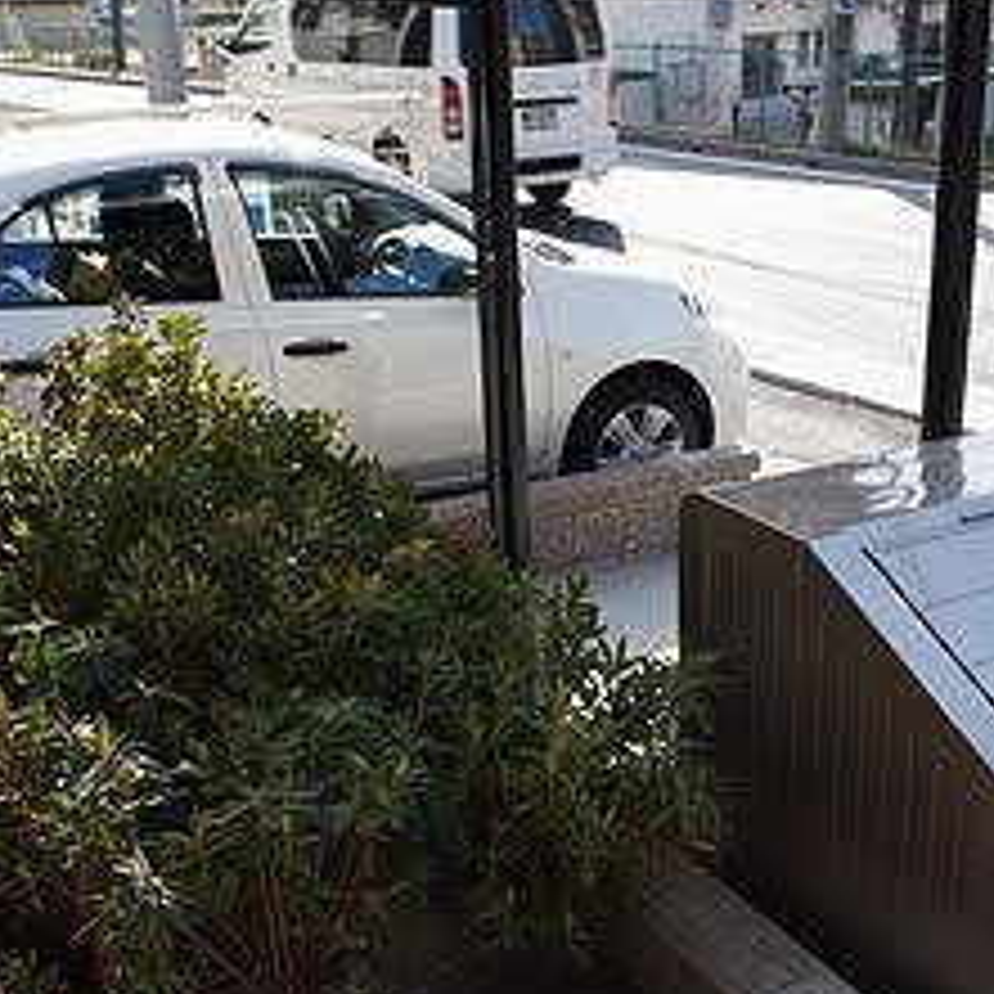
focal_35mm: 60
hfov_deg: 28.4
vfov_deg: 28.3
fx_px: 1949
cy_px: 695
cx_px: 666
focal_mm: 16
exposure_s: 1/100
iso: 100
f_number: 7.1
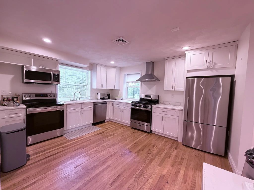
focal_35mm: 14
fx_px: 103
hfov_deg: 102.1
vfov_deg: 85.7
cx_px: 127
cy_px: 95
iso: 250
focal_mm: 2.22
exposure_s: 1/60
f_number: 2.2
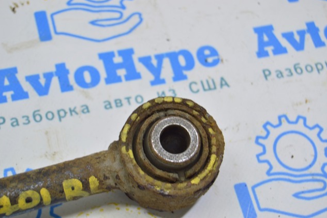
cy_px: 109
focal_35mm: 84
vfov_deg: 16.3
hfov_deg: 24.3
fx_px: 758
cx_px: 165
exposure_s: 1/20
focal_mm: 55
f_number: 5.6
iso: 400
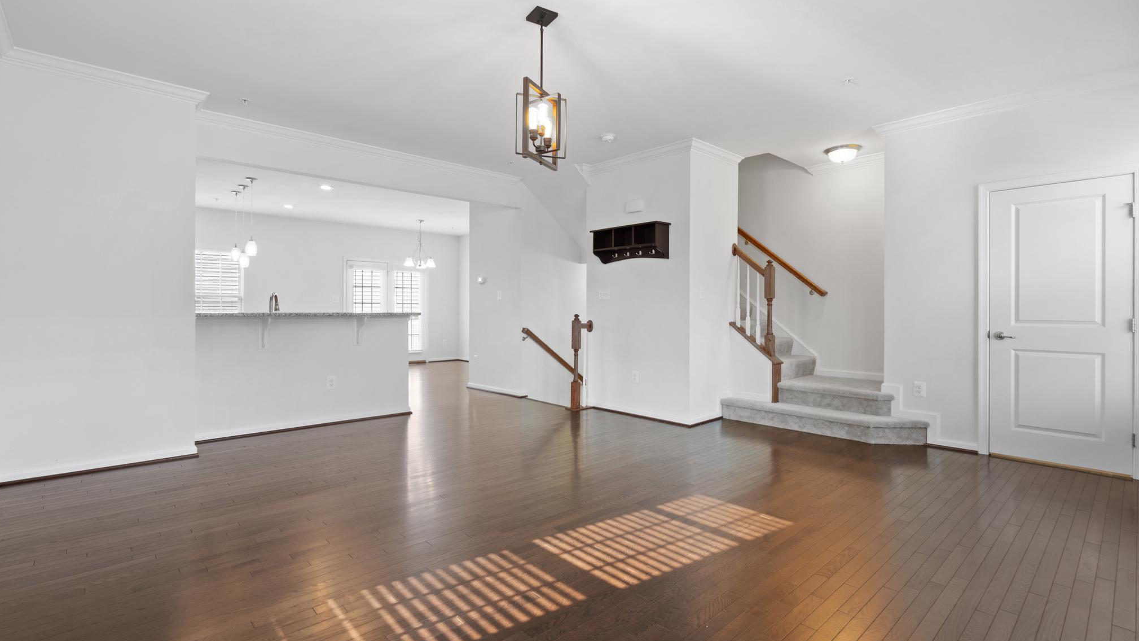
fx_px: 513
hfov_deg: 95.9
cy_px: 307
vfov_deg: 63.9
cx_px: 569
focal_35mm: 17
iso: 200
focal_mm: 16
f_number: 8
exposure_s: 1/1.25
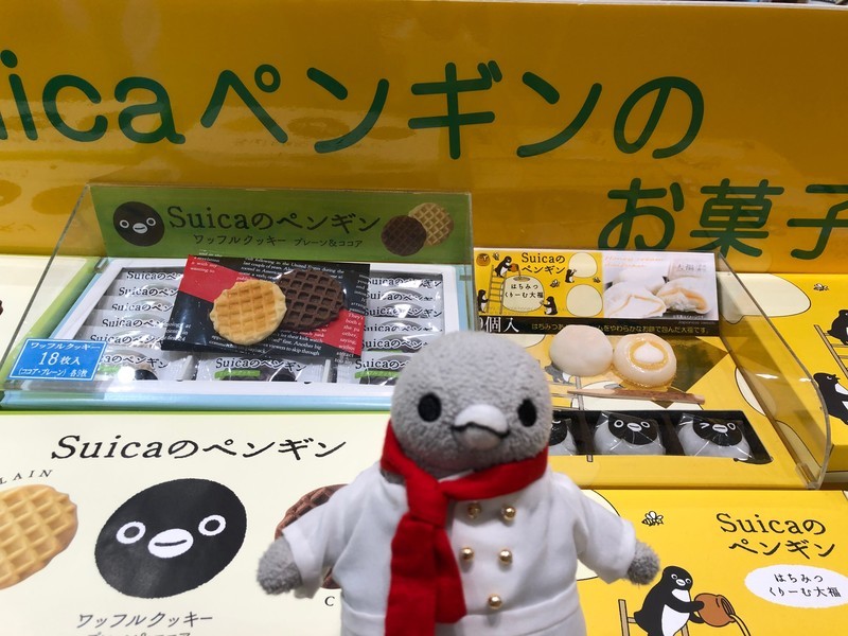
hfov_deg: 63.4
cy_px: 318
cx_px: 424
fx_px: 686
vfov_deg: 49.7
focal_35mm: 28
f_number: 1.8
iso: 25
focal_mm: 3.99
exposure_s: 1/50
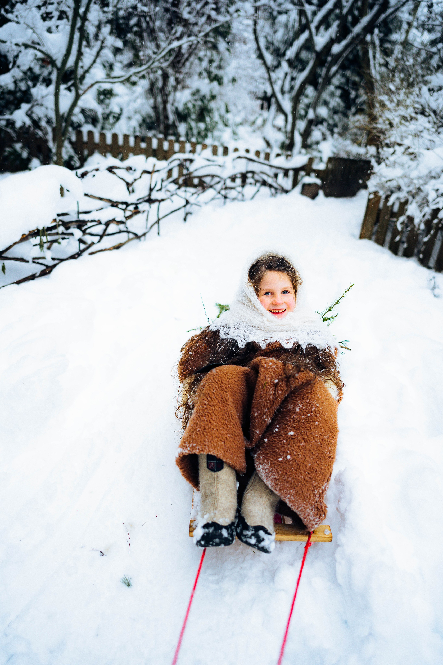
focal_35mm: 24
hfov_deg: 53.1
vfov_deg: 73.7
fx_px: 443
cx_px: 222
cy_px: 332
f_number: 1.6
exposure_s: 1/320
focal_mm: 24
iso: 500
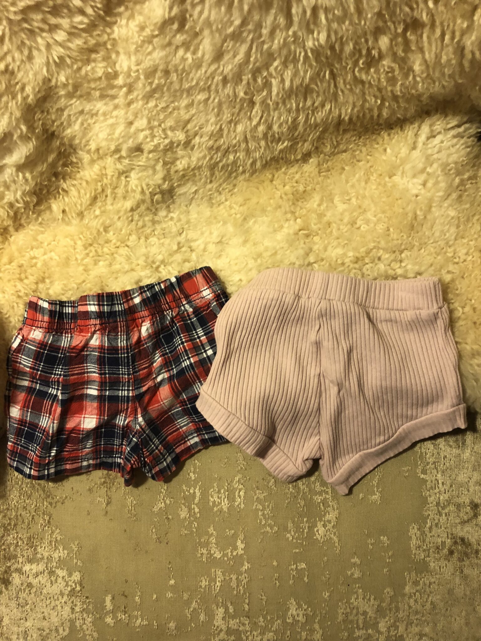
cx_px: 240
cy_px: 320
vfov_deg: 63.4
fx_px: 519
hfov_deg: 49.7
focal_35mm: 28
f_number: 1.8
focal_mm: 3.99
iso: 80
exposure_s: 1/15
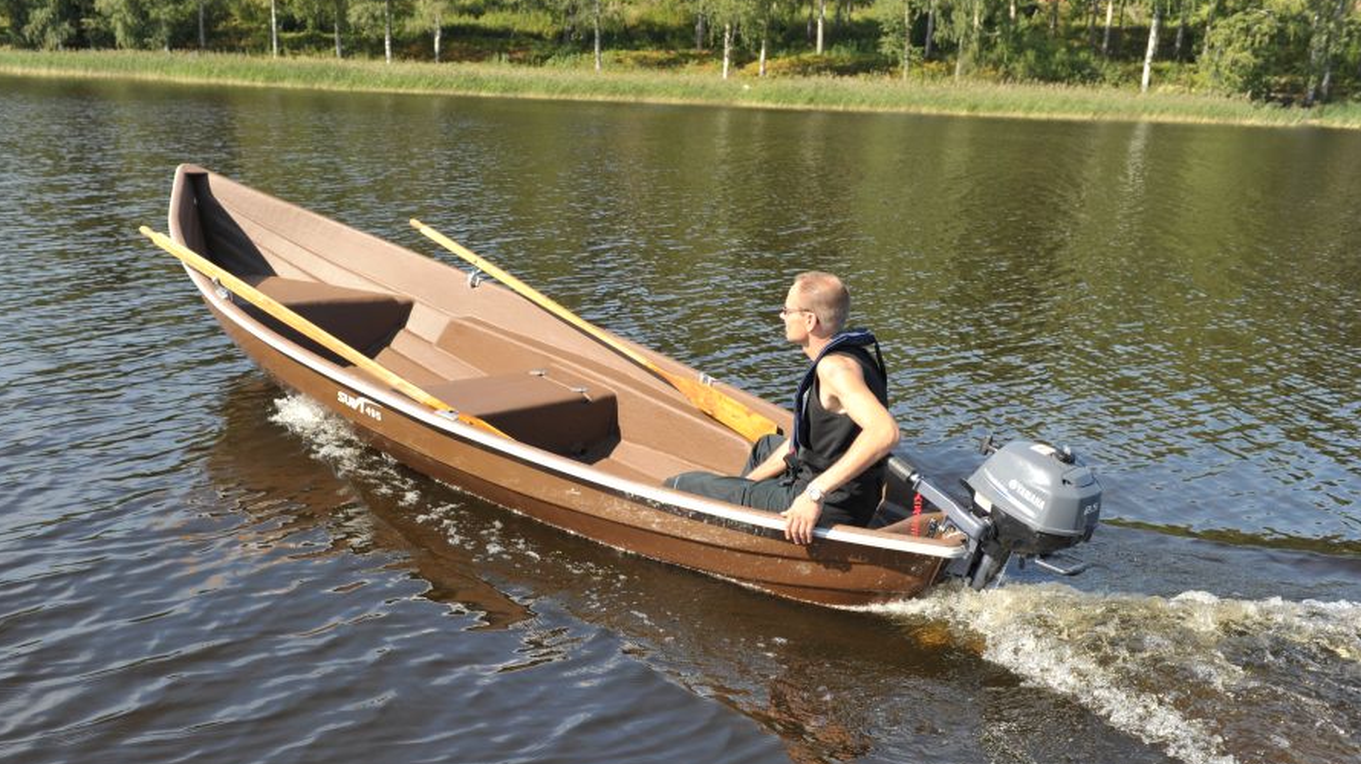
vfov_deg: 29.6
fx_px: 1443
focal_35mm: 40
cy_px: 461
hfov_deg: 50.4
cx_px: 612
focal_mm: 34
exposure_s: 1/1250
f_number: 5.6
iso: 640
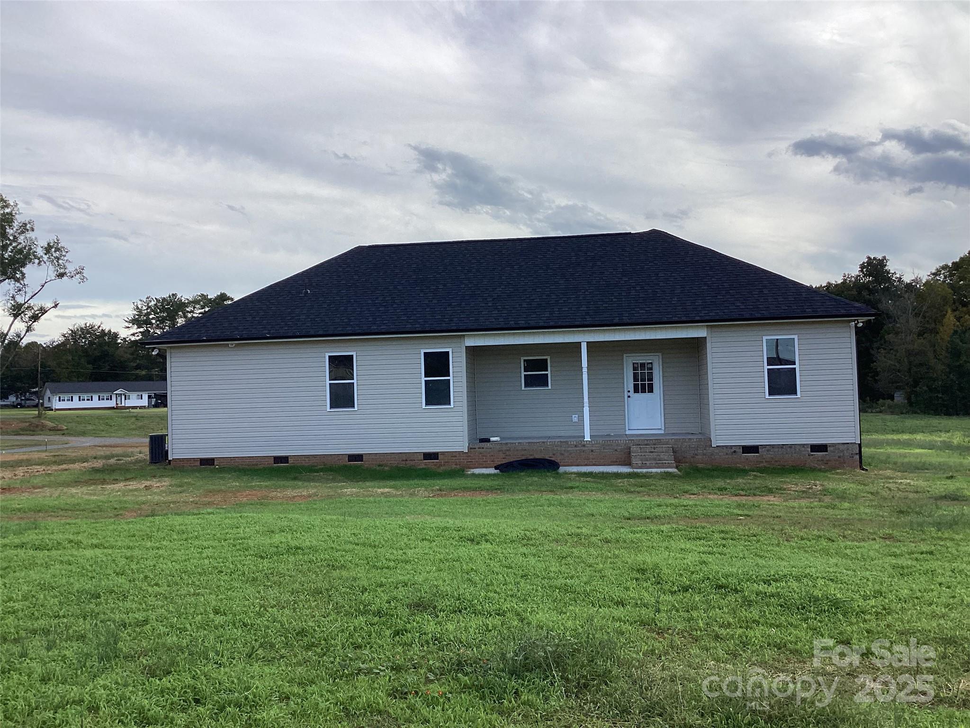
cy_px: 364
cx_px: 485
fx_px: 869
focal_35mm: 31
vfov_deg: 45.4
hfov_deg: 58.4
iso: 25
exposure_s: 1/1164
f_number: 2.4
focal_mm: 3.3
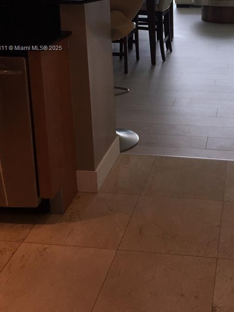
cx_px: 186
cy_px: 49
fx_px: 469
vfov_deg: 35.2
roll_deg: -1.3
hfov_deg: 27.5
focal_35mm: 52
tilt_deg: -13.2
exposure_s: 1/120
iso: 50
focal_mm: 4.15
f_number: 2.2
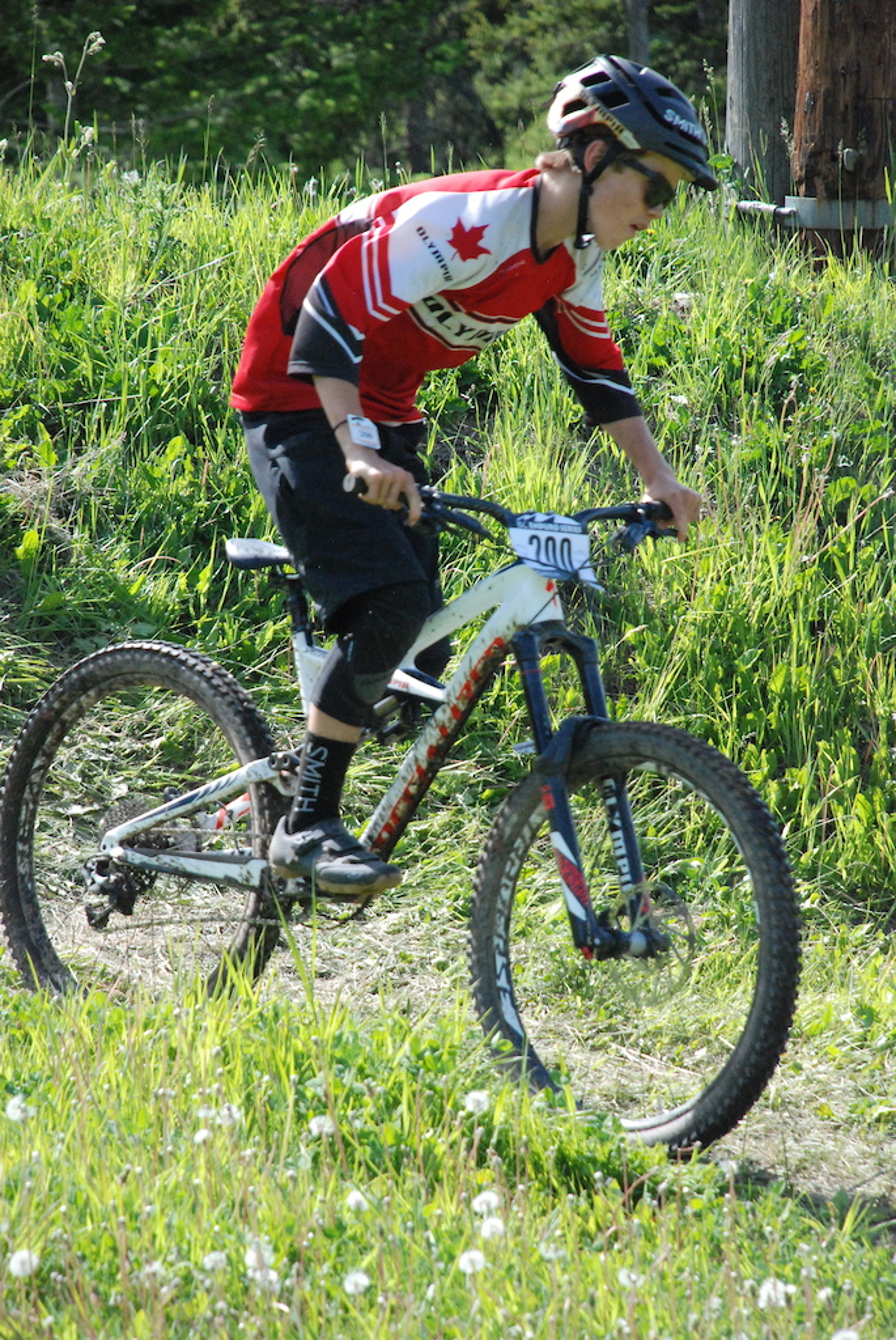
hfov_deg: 6.8
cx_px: 448
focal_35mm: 202
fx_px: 7542
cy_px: 670
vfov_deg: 10.1
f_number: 6.3
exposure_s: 1/1600
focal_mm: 135
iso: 1600
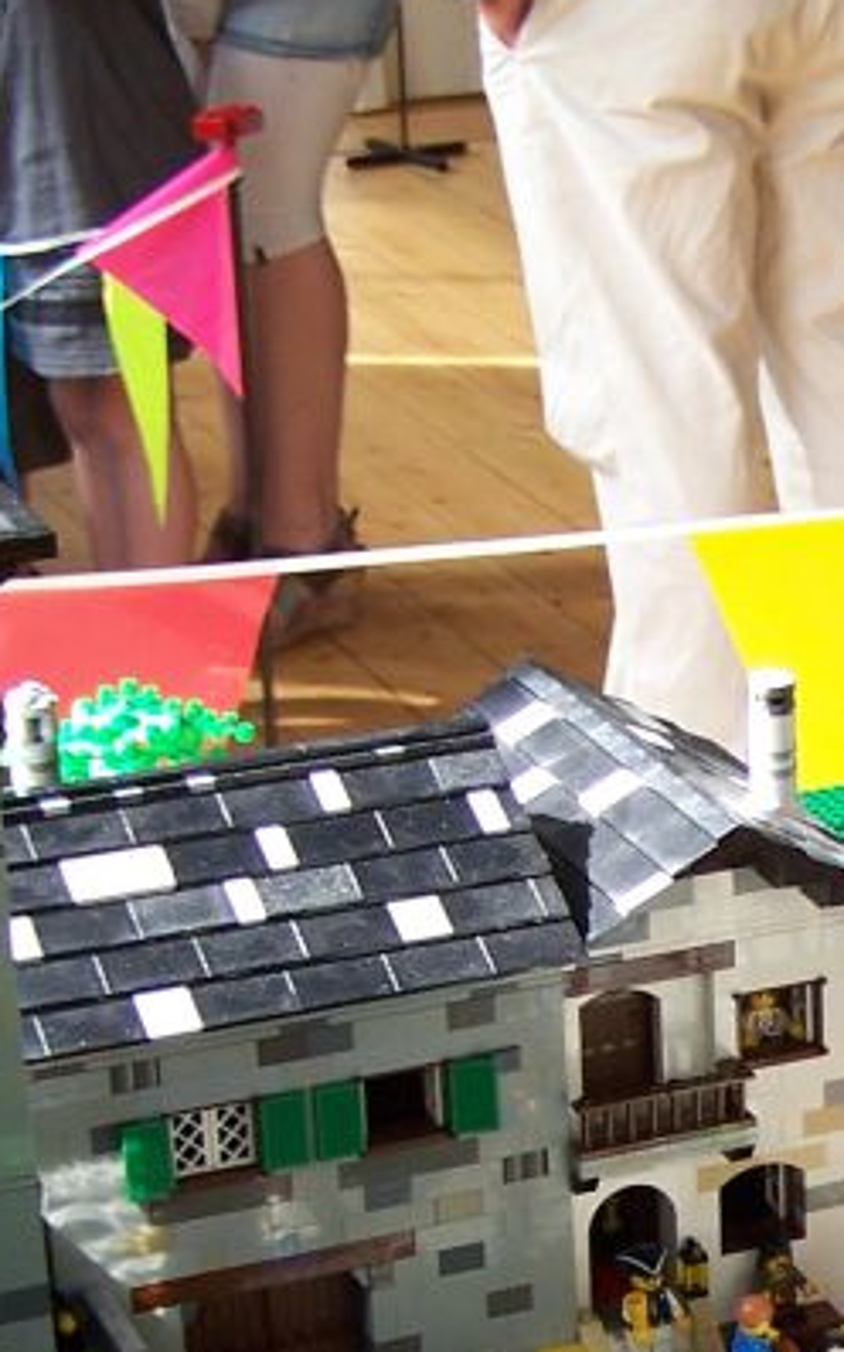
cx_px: 1079
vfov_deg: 19.7
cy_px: 1158
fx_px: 3829
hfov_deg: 12.2
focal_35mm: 104
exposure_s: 1/60
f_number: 2.8
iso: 80
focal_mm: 6.3
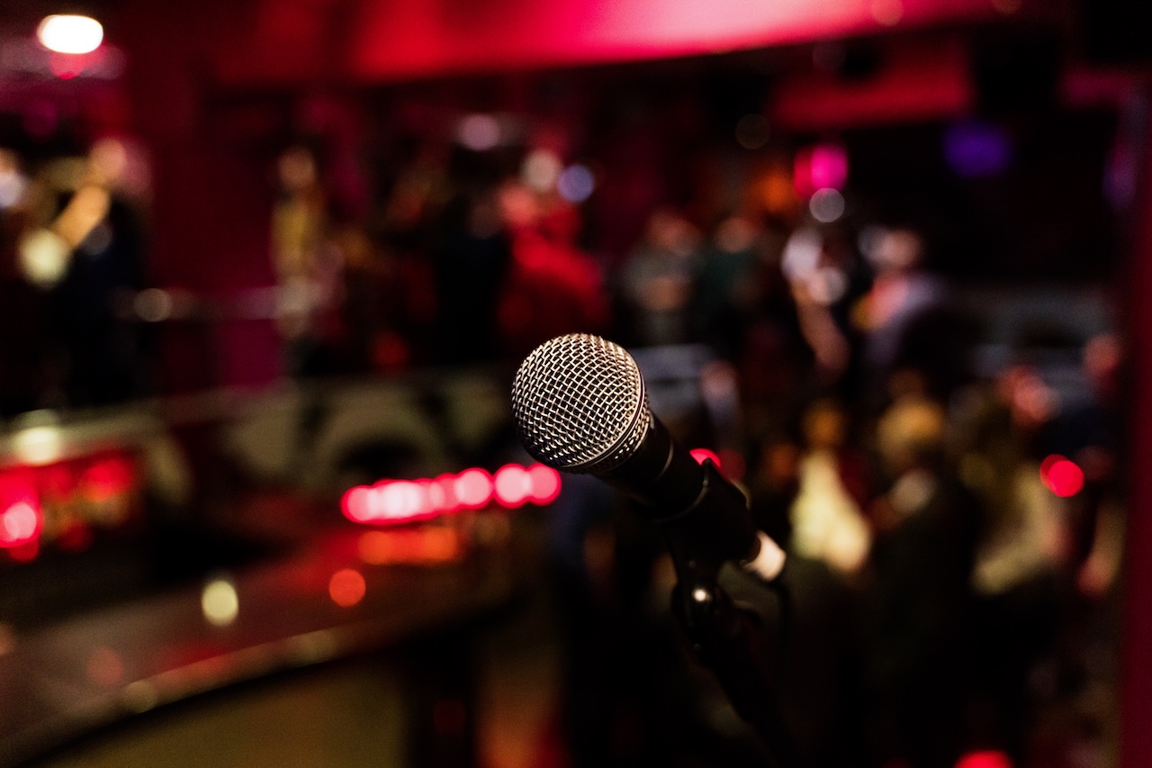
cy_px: 384
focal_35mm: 38
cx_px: 576
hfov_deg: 50.7
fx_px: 1216
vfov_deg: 35.0
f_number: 2.8
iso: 4000
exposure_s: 1/125
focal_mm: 38
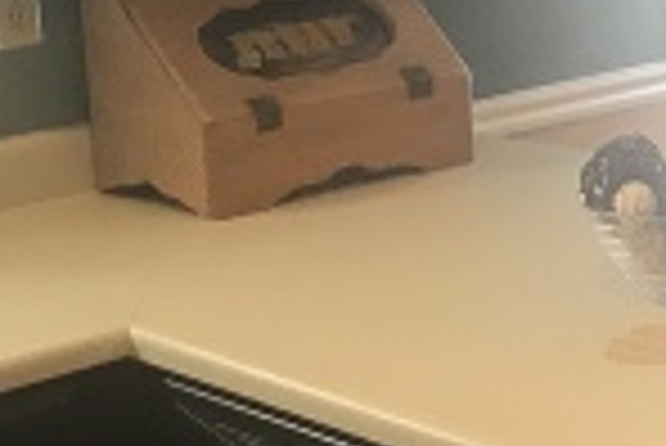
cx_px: 252
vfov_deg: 10.9
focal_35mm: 126
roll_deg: +4.3
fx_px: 2333
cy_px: 81
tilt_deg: -8.2
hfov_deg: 16.2
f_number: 1.8
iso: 25
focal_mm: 3.99
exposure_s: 1/30
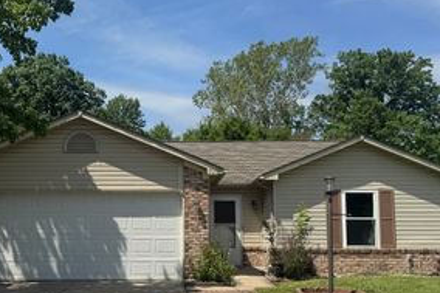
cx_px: 158
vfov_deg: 30.3
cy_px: 184
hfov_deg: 44.1
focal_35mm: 44
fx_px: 537
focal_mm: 6.76
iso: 80
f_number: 1.78
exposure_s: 1/5814
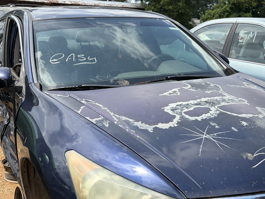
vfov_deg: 30.4
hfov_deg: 40.3
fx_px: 360
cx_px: 152
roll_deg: -1.2
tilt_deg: -18.3
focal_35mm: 47
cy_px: 150
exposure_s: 1/2141
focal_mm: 5.96
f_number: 1.6
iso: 50
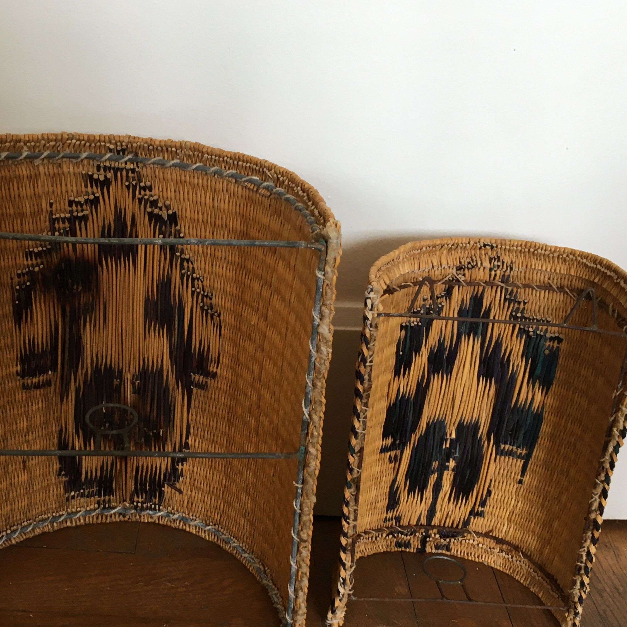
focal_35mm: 46
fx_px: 943
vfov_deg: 36.6
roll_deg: -4.3
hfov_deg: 36.6
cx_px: 241
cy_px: 396
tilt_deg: -29.9
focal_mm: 4.15
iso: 64
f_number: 2.2
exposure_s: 1/33
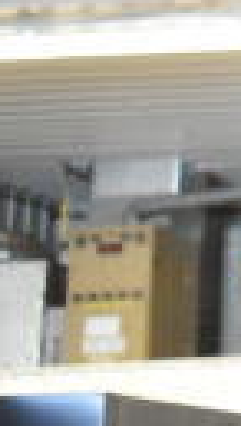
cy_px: 51
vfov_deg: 13.1
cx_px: 971
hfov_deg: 6.2
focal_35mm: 163
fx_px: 1843
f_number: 3.8
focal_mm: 22
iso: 1600
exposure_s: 1/100
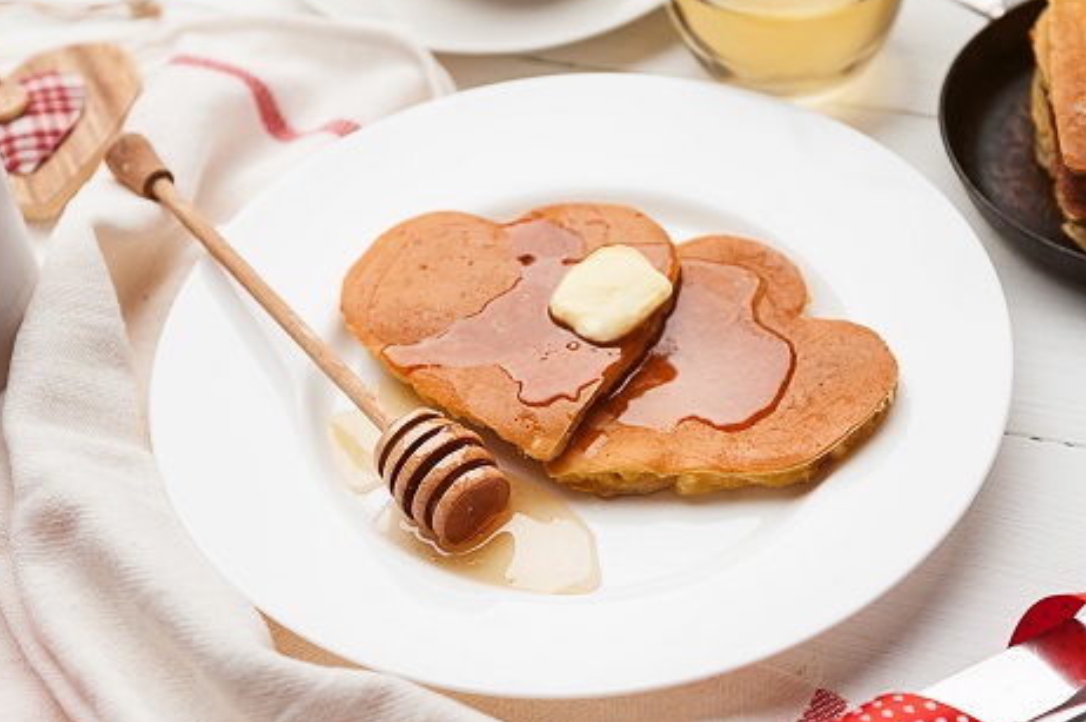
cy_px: 464
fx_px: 2170
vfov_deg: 18.8
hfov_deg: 28.0
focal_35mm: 72
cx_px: 644
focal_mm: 52
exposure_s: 1/200
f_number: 3.5
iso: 640
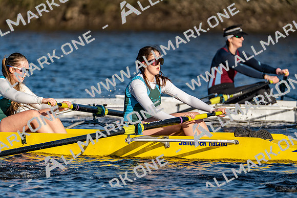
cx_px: 148
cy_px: 99
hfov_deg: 4.8
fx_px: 3548
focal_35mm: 430
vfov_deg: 3.2
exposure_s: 1/2000
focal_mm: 430
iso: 250
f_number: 6.3
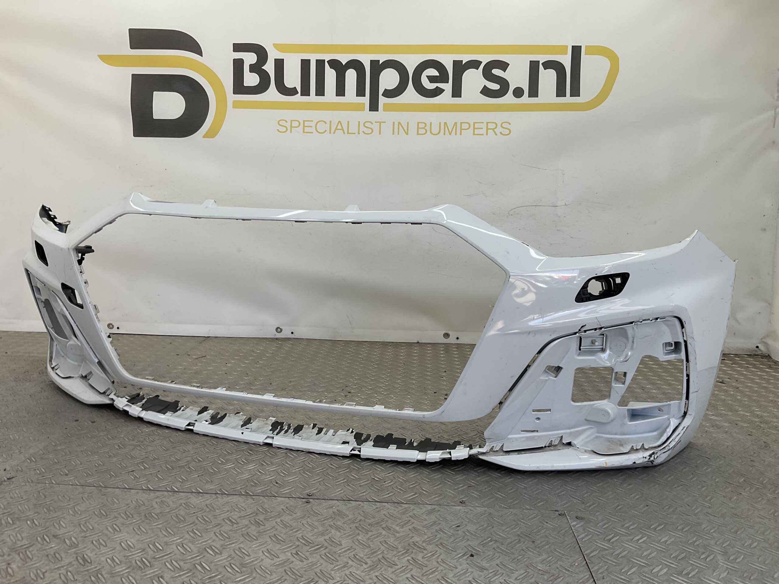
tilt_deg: -8.5
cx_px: 390
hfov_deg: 61.7
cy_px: 292
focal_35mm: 29
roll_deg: -3.1
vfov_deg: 48.2
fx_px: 653
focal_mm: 3
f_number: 1.8
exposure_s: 1/184
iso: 16
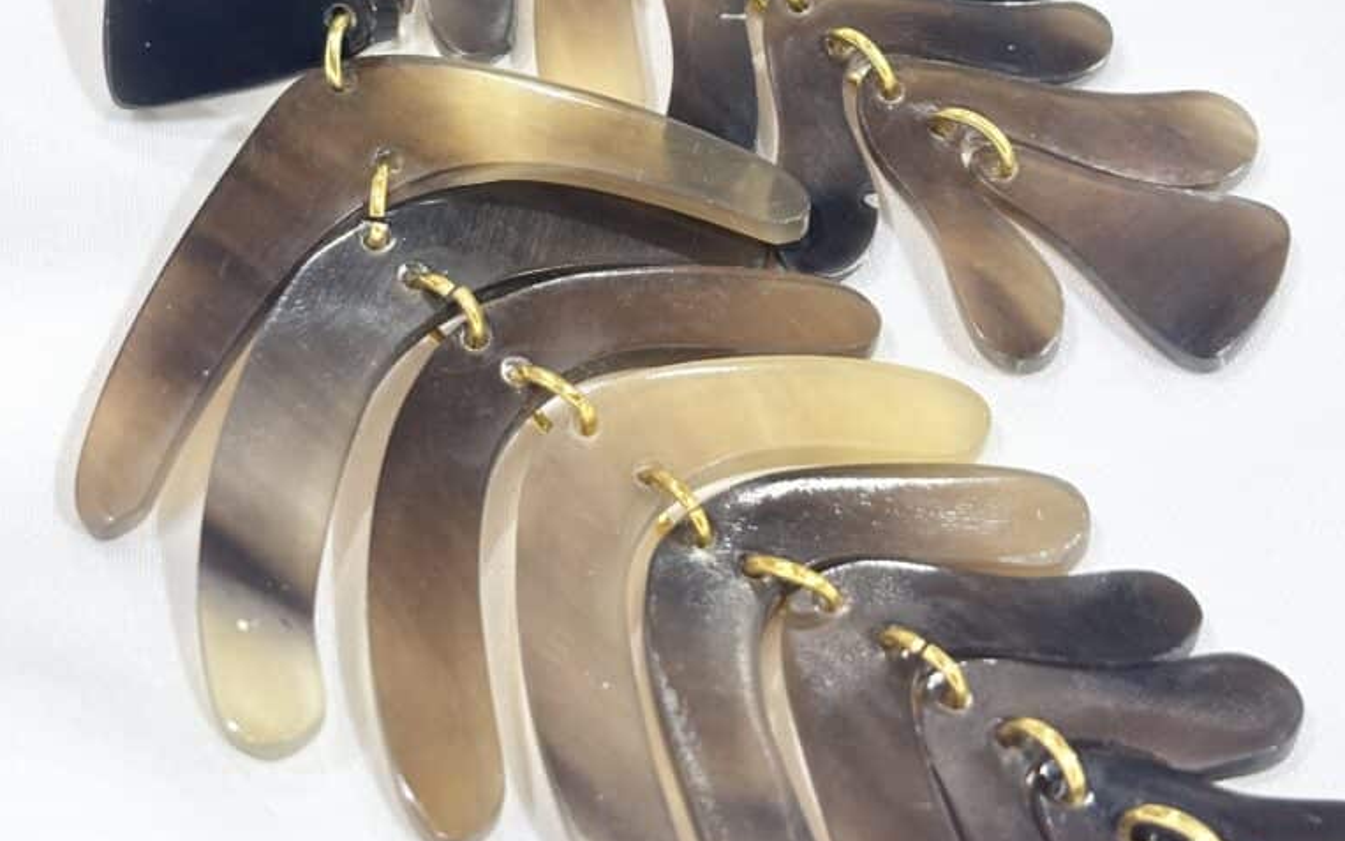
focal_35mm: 74
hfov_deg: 27.8
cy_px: 97
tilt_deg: -42.9
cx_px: 673
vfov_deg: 17.4
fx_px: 2713
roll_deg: +6.9
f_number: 1.6
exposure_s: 1/100
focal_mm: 5.96
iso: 32
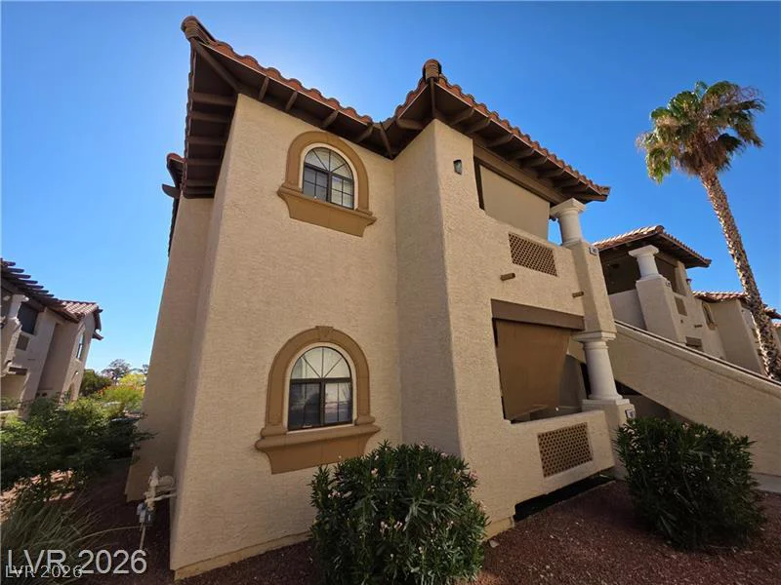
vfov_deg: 89.9
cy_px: 292
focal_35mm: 13
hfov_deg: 106.2
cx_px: 390
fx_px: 293
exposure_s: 1/1645
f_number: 1.9
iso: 40
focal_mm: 2.2
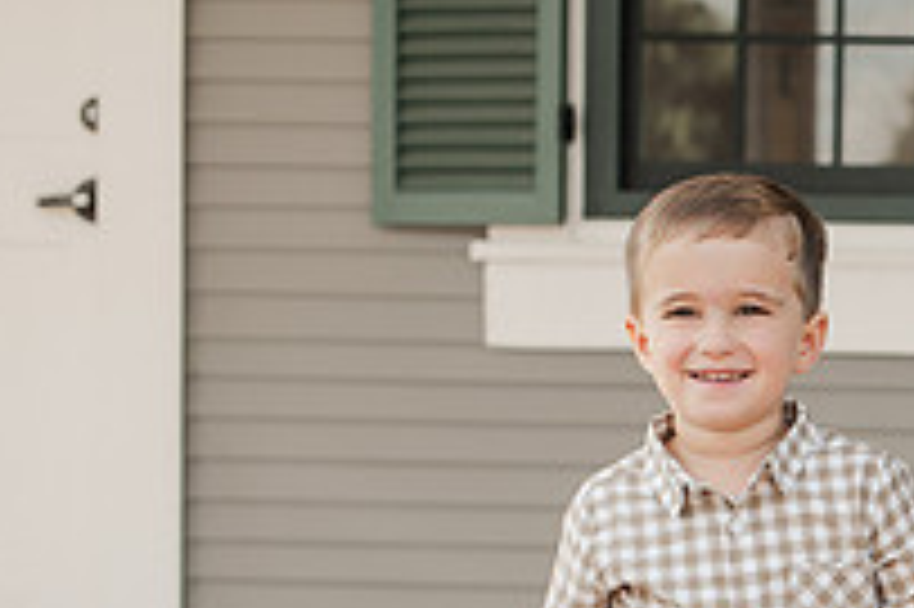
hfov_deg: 13.7
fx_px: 3628
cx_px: 1238
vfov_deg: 9.4
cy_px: 790
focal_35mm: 143
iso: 320
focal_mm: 50
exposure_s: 1/400
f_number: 4.5
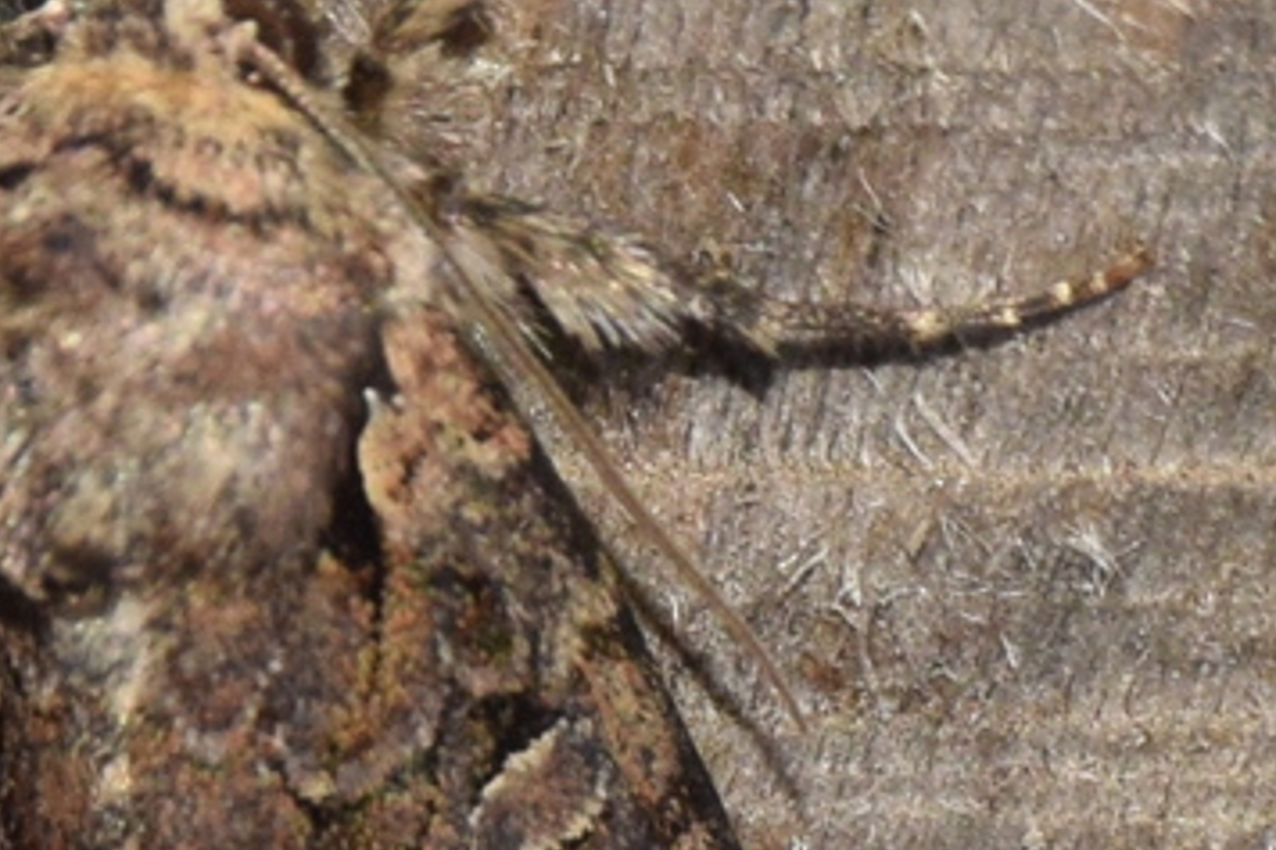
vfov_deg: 2.4
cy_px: 692
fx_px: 20051
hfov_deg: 3.6
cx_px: 312
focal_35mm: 566
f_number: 13
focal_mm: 140
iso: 400
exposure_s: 1/160
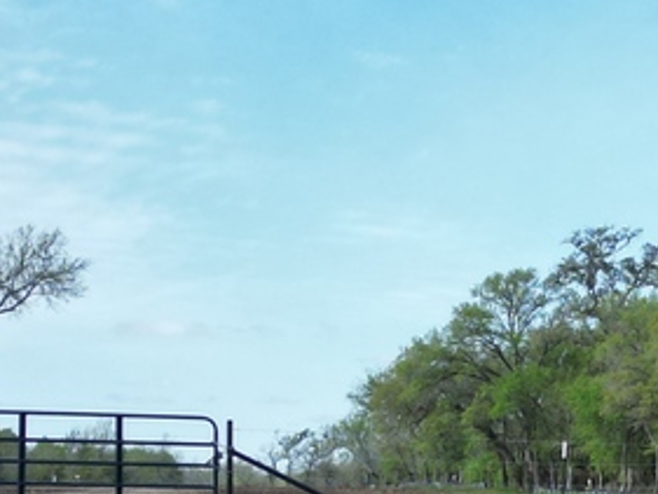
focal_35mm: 123
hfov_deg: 15.3
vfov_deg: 11.9
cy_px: 517
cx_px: 843
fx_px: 2339
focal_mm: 6.72
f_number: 1.7
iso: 130
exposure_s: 1/2500
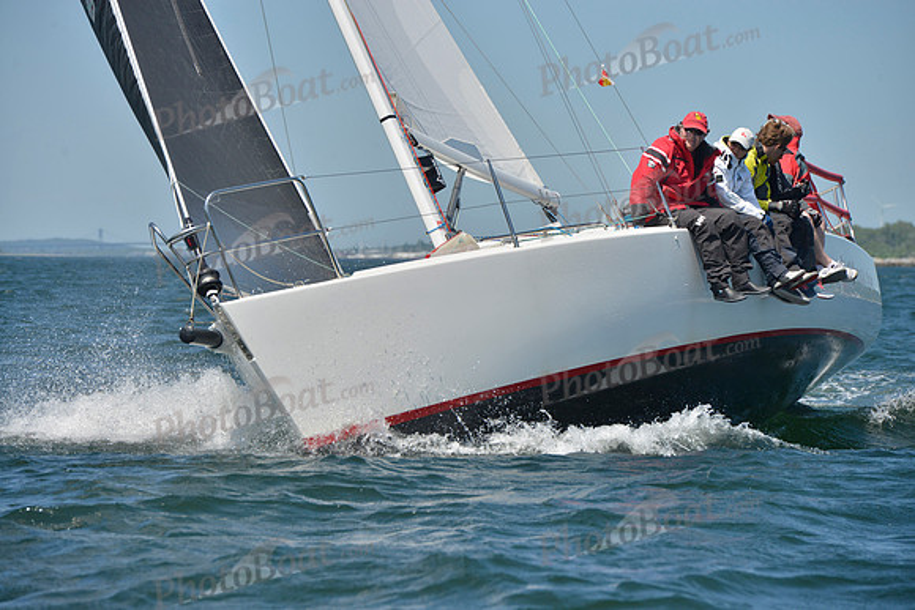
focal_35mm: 200
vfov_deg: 6.9
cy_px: 305
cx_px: 458
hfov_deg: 10.3
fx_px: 5084
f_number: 9
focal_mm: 200
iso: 280
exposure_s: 1/1250
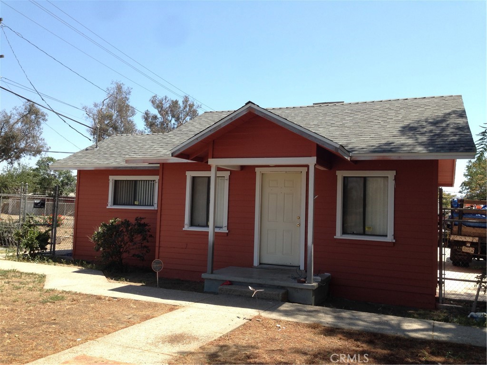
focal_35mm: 33
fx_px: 464
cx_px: 244
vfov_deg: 42.9
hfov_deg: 55.4
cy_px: 182
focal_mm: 4.12
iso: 50
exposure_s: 1/733
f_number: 2.4
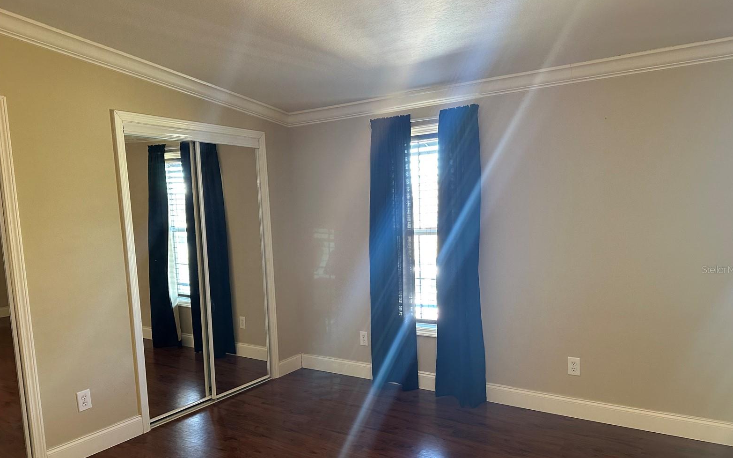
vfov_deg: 47.4
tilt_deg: -6.9
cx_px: 372
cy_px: 269
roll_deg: +1.8
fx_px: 519
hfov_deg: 70.4
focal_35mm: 26
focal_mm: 6.86
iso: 320
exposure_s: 1/60
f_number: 1.78
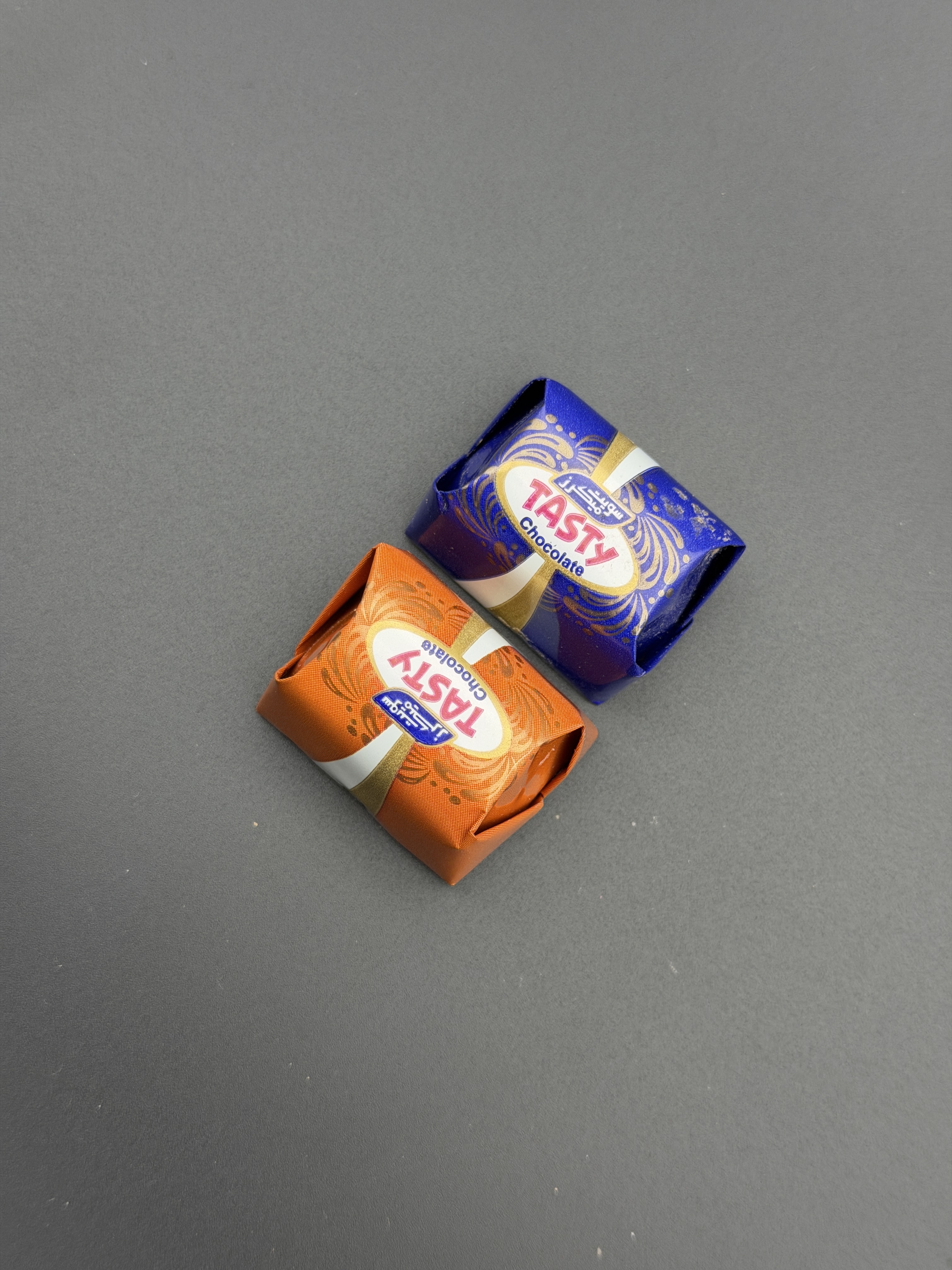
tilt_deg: -82.2
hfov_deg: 30.3
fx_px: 1760
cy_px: 635
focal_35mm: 48
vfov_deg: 39.7
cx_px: 476
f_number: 1.78
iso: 100
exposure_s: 1/100
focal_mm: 6.76
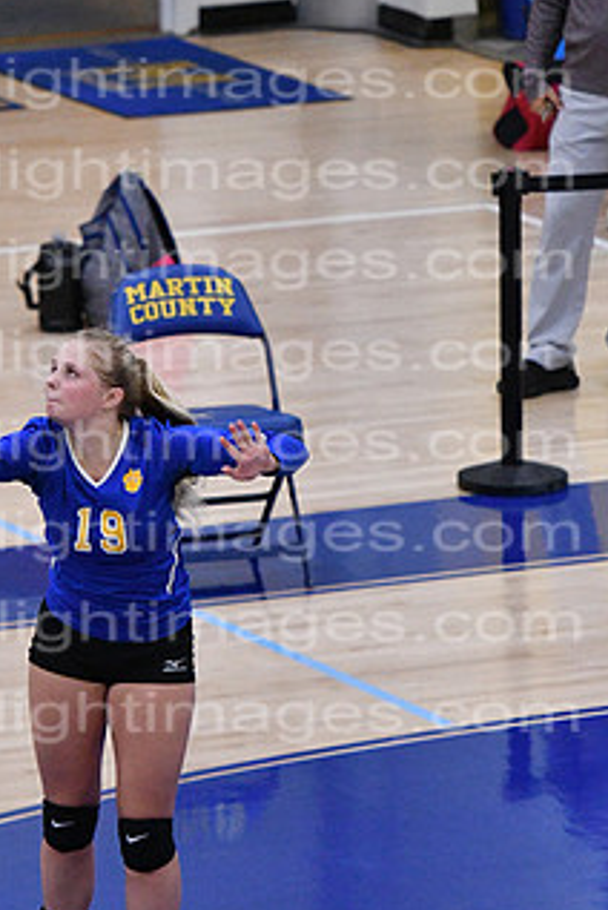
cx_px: 110
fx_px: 10058
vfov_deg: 5.2
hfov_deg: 3.5
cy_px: 402
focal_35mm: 398
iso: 6400
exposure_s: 1/1250
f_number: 3.2
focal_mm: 145
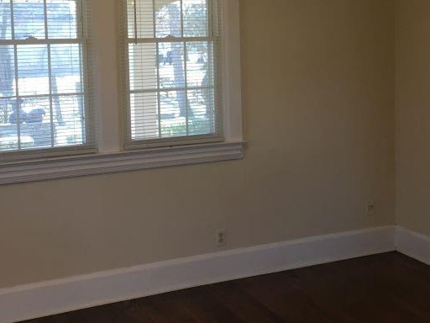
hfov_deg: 33.0
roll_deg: +0.2
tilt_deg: -5.8
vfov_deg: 25.0
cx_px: 280
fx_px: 720
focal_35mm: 58
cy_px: 93
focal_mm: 4.15
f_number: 2.2
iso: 50
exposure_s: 1/30
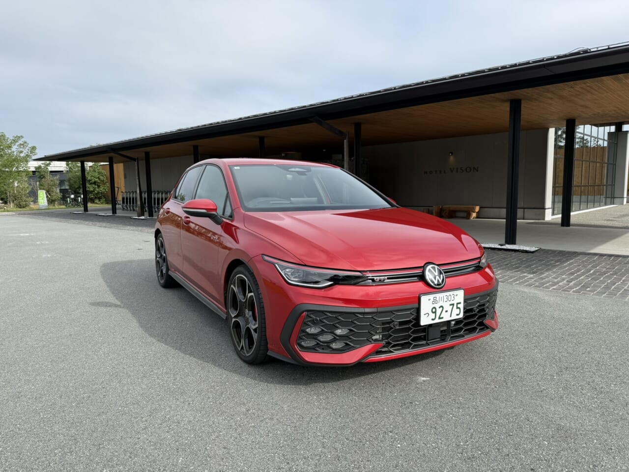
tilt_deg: -6.3
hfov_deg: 71.6
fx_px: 436
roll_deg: +0.2
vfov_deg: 56.8
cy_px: 236
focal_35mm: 24
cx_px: 314
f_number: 1.78
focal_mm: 6.76
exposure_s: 1/2169
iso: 80
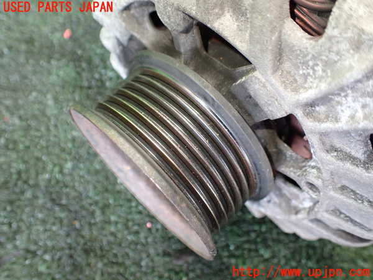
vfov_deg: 46.8
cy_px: 140
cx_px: 186
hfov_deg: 60.0
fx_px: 323
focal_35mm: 30
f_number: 2.3
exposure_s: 1/125
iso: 640
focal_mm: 5.4
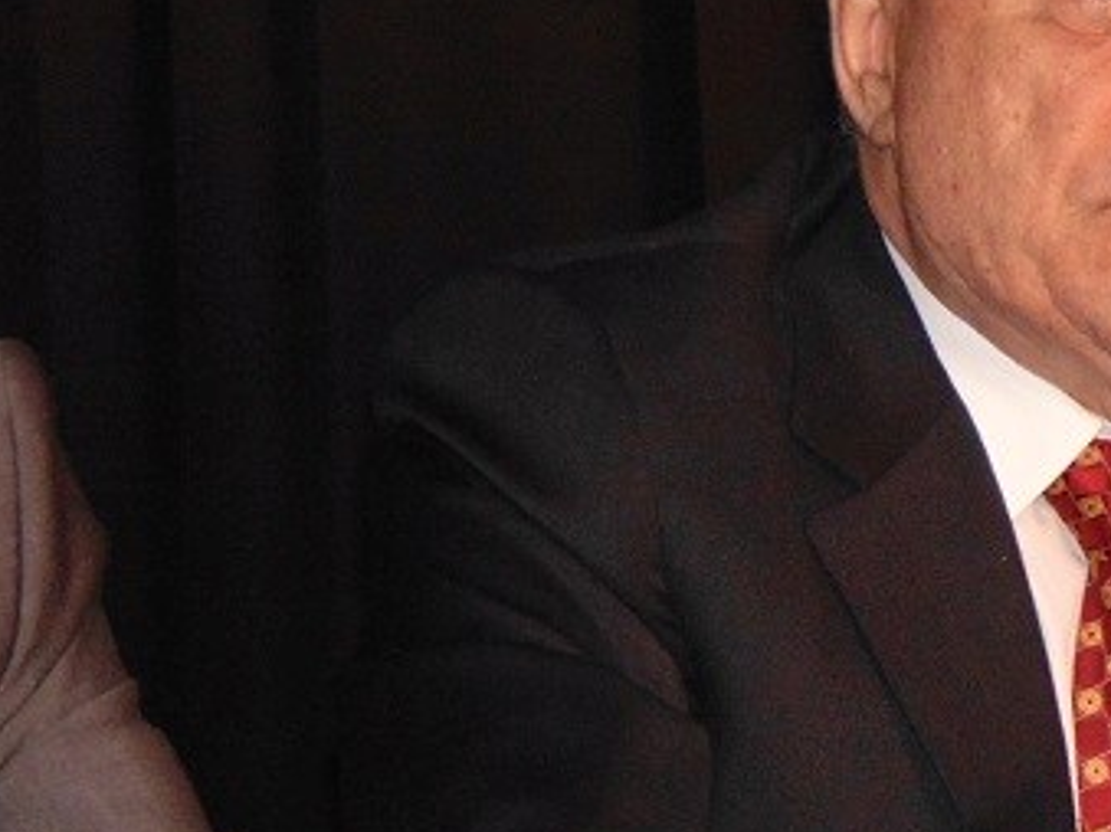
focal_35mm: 294
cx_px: 1219
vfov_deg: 5.1
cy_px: 436
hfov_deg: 6.7
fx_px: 9433
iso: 320
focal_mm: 23.9
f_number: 4
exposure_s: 1/60
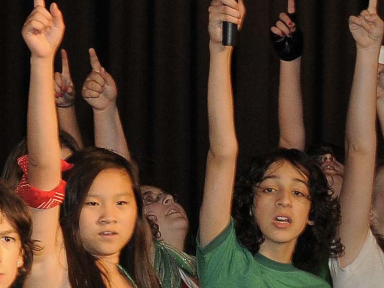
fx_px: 3039
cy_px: 299
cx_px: -156
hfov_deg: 7.1
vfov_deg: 5.4
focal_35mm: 274
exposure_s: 1/60
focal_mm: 34
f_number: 5
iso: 640
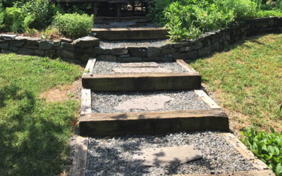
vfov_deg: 28.3
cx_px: 138
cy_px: -7
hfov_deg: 47.2
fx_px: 323
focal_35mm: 42
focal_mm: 4.15
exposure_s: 1/706
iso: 32
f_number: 2.2
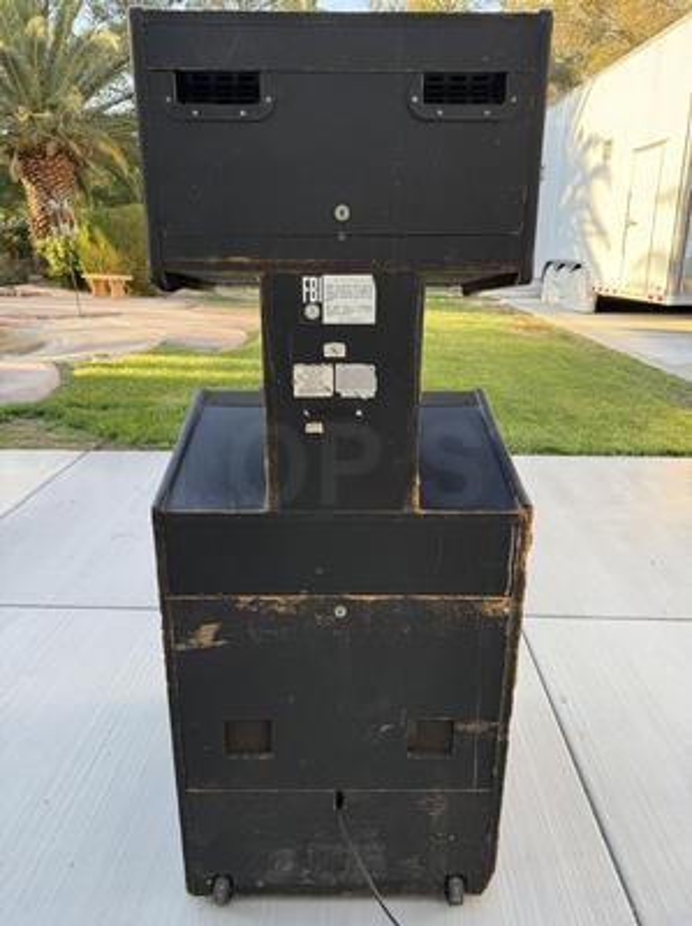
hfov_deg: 56.7
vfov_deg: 71.7
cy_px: 463
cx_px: 346
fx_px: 641
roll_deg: -1.5
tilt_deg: -18.3
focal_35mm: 24
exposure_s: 1/303
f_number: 1.78
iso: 80
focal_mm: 6.76
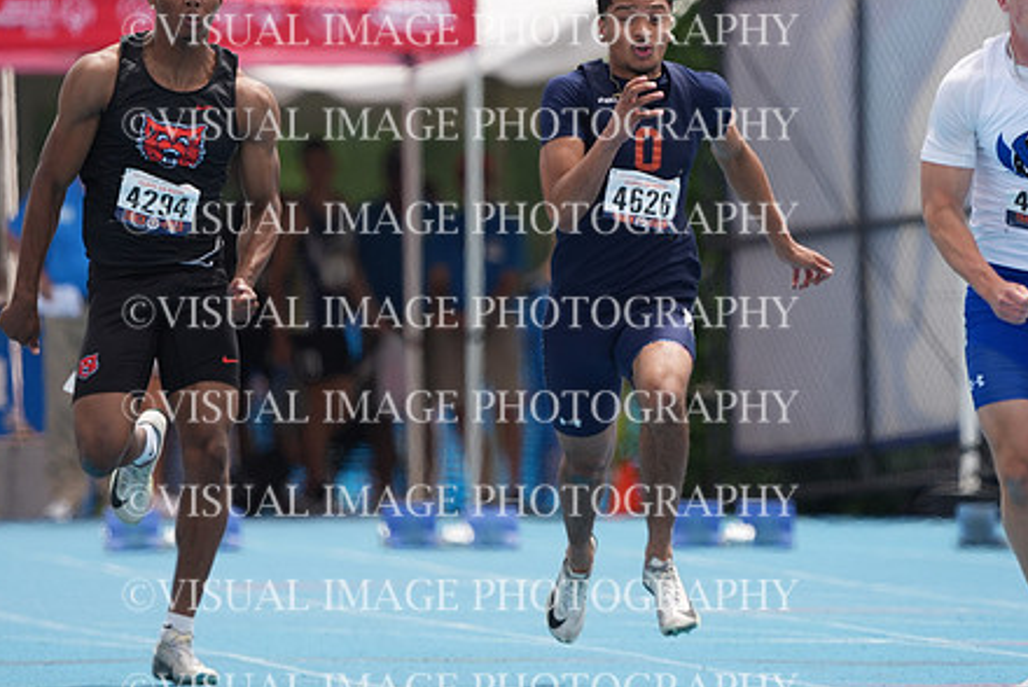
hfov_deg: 2.6
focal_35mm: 791
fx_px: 22601
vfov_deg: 1.7
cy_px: 265
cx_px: 460
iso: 500
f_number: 6.3
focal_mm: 600
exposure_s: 1/1600
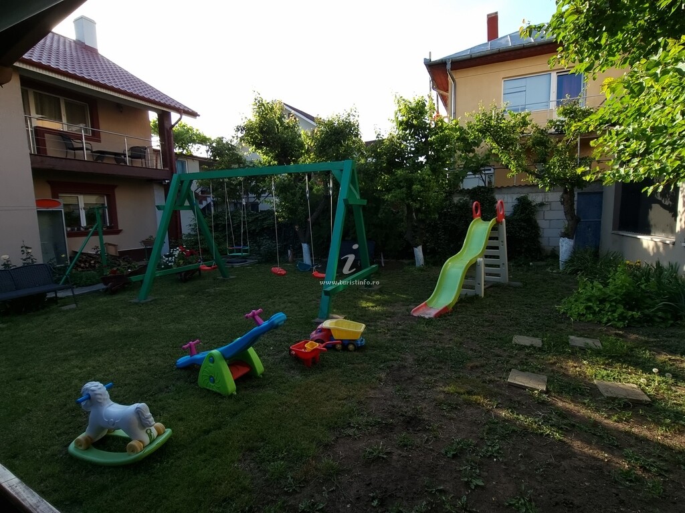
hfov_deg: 106.2
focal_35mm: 13
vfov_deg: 89.9
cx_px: 342
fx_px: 257
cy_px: 256
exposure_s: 1/347
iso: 50
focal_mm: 2.2
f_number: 2.2
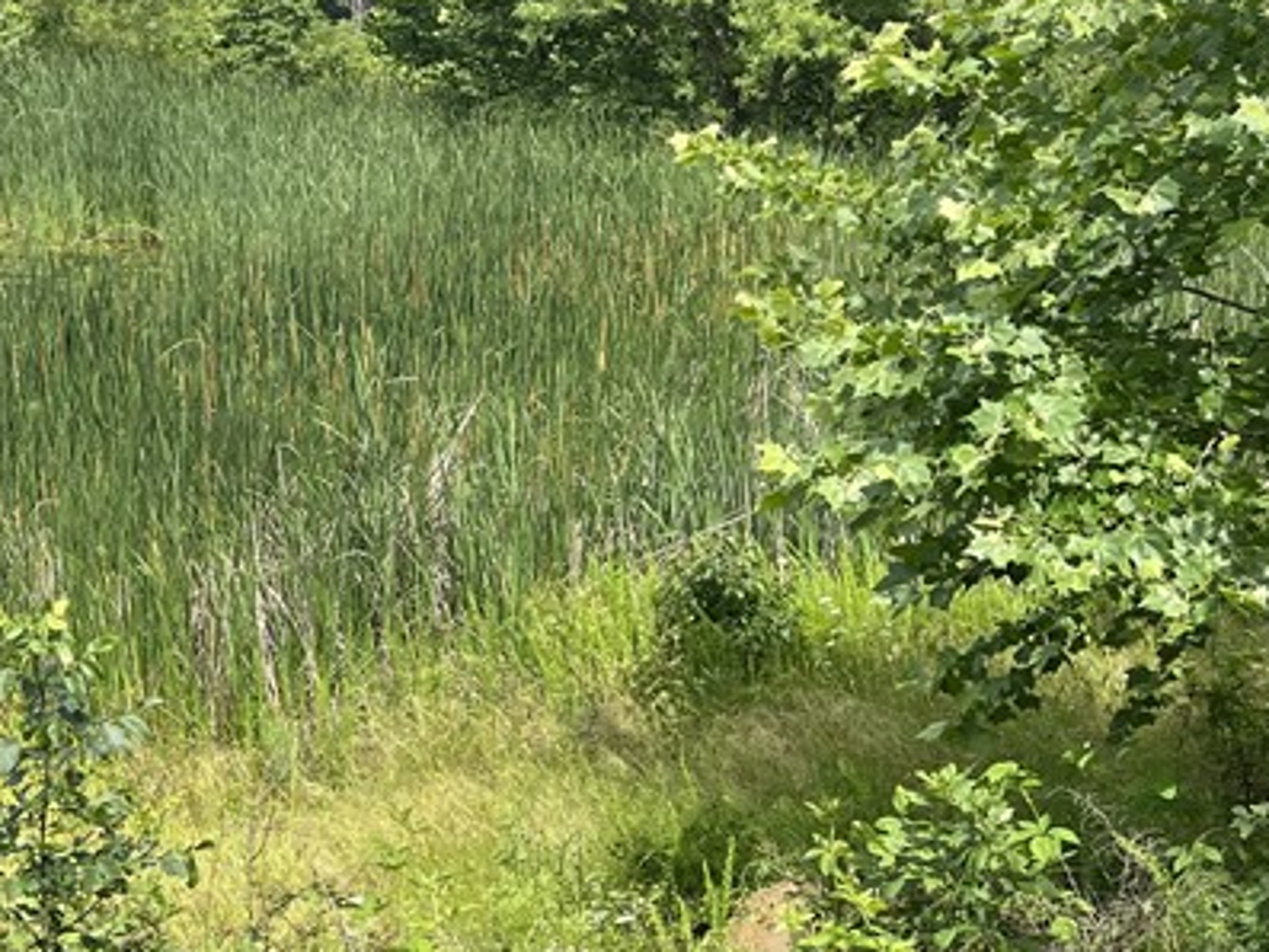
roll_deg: +1.3
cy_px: 166
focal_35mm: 67
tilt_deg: -7.2
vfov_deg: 21.6
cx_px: -77
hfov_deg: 26.9
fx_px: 2457
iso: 50
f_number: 1.5
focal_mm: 5.7
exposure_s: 1/2762
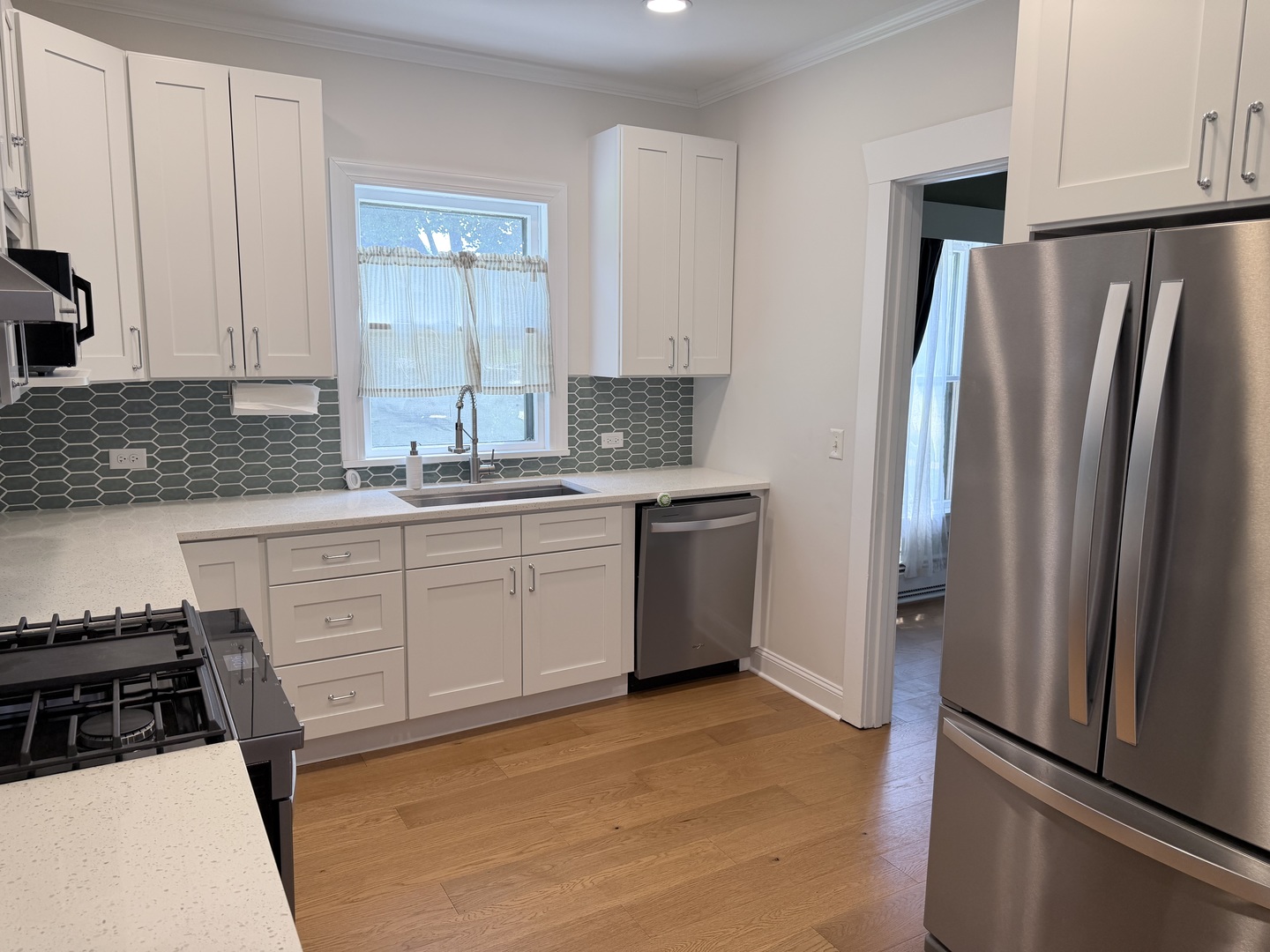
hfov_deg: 71.6
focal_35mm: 24
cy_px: 476
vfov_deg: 56.8
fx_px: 881
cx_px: 635
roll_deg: -0.4
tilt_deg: -9.3
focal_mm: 6.76
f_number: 1.78
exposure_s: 1/180
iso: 100
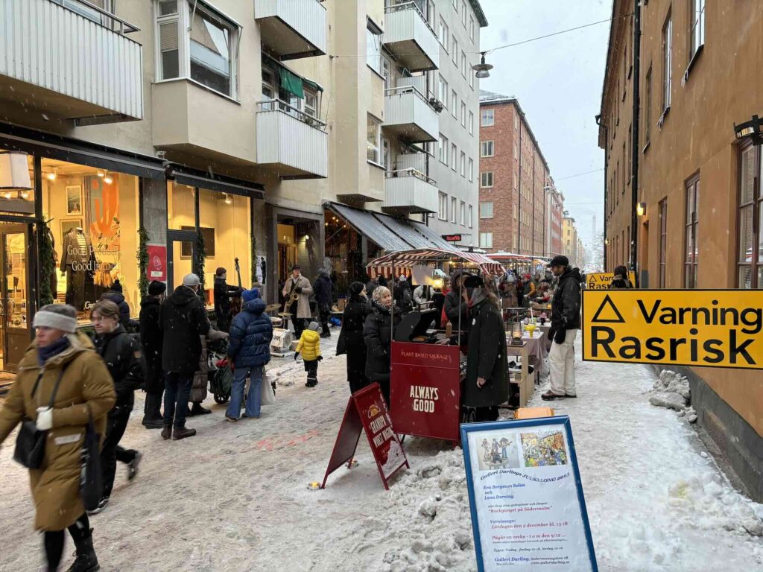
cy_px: 286
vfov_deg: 53.1
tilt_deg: -2.1
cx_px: 382
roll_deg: -0.2
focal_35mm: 26
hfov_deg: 67.3
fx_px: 573
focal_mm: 5.96
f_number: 1.6
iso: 160
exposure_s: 1/54
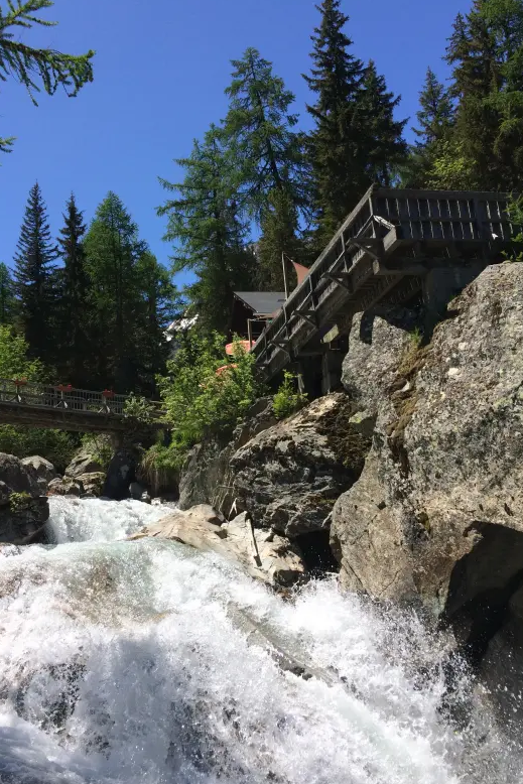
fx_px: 675
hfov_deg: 42.3
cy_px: 392
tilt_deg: +13.5
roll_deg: +5.0
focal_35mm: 31
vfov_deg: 60.3
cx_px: 260
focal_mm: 4.15
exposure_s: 1/2283
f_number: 2.2
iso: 32
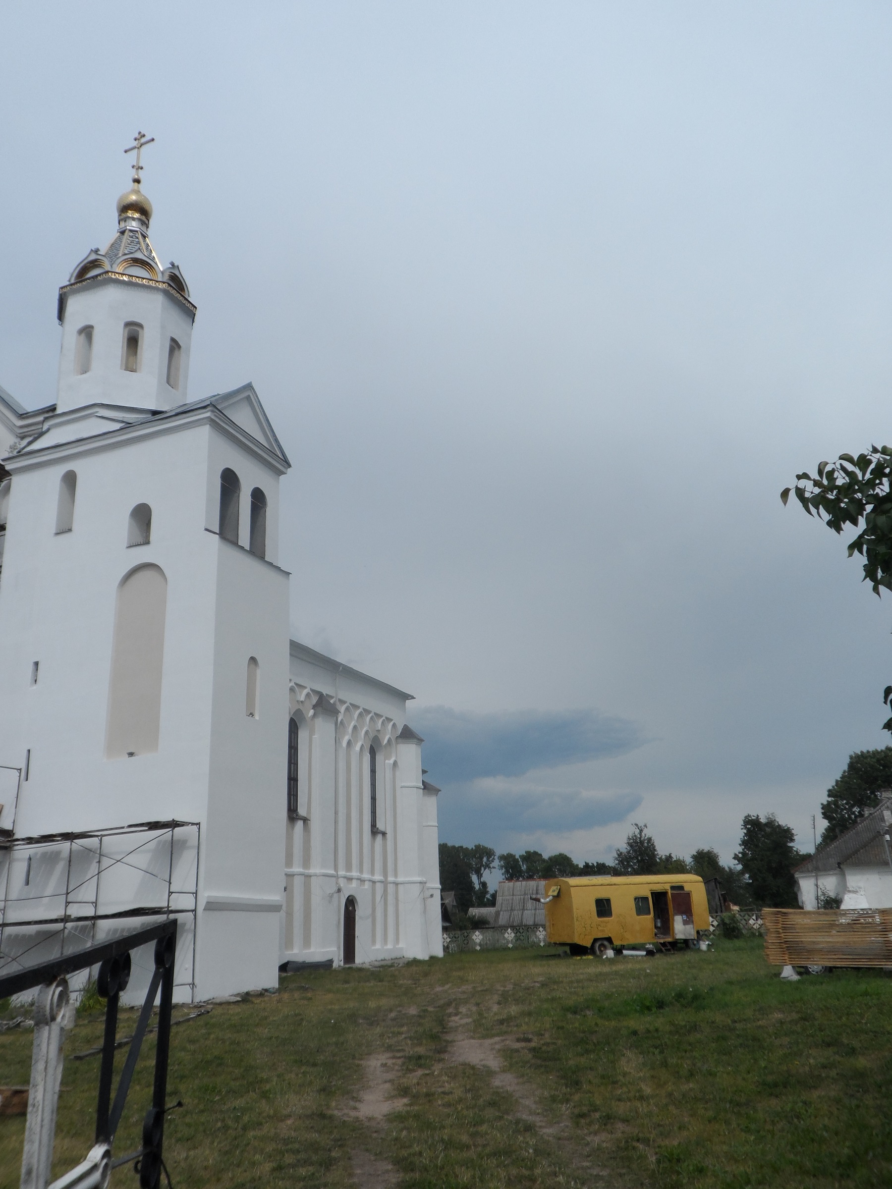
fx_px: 962
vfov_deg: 63.4
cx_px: 446
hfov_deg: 49.7
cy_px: 594
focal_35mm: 28
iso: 80
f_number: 8.8
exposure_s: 1/250
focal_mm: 4.9
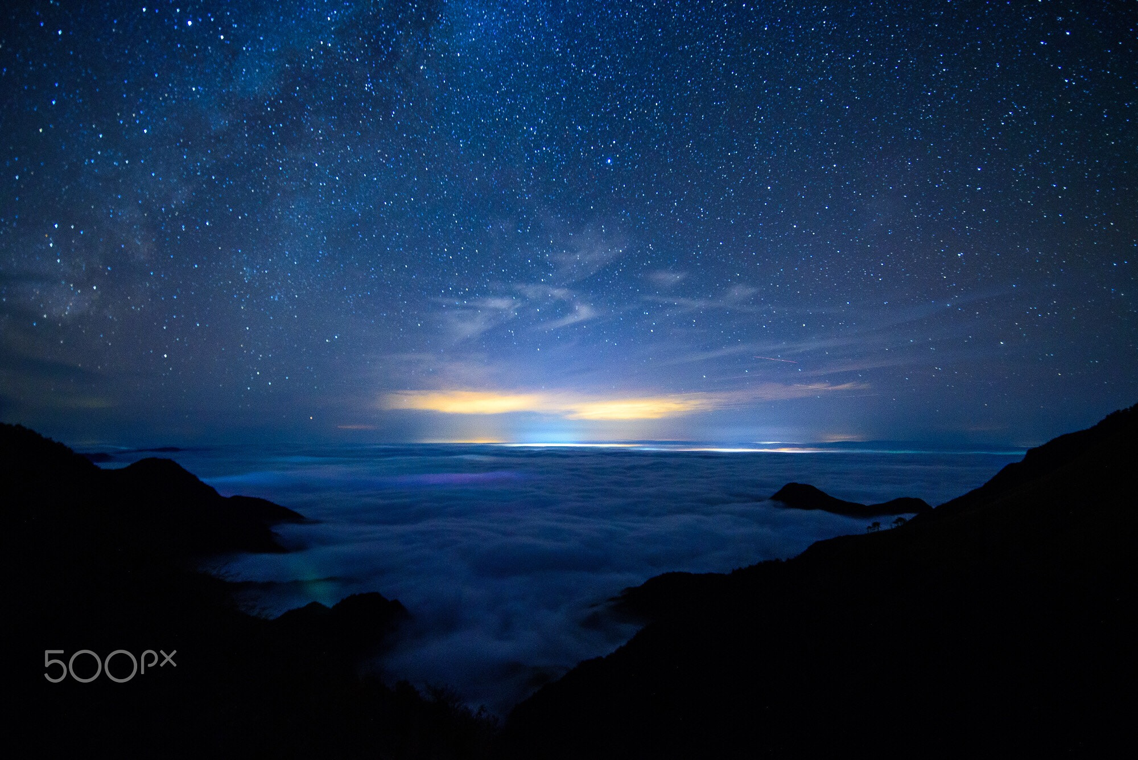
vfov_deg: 64.6
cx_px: 569
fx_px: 601
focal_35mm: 19
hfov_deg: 86.9
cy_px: 380
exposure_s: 30
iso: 2000
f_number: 2.8
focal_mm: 19
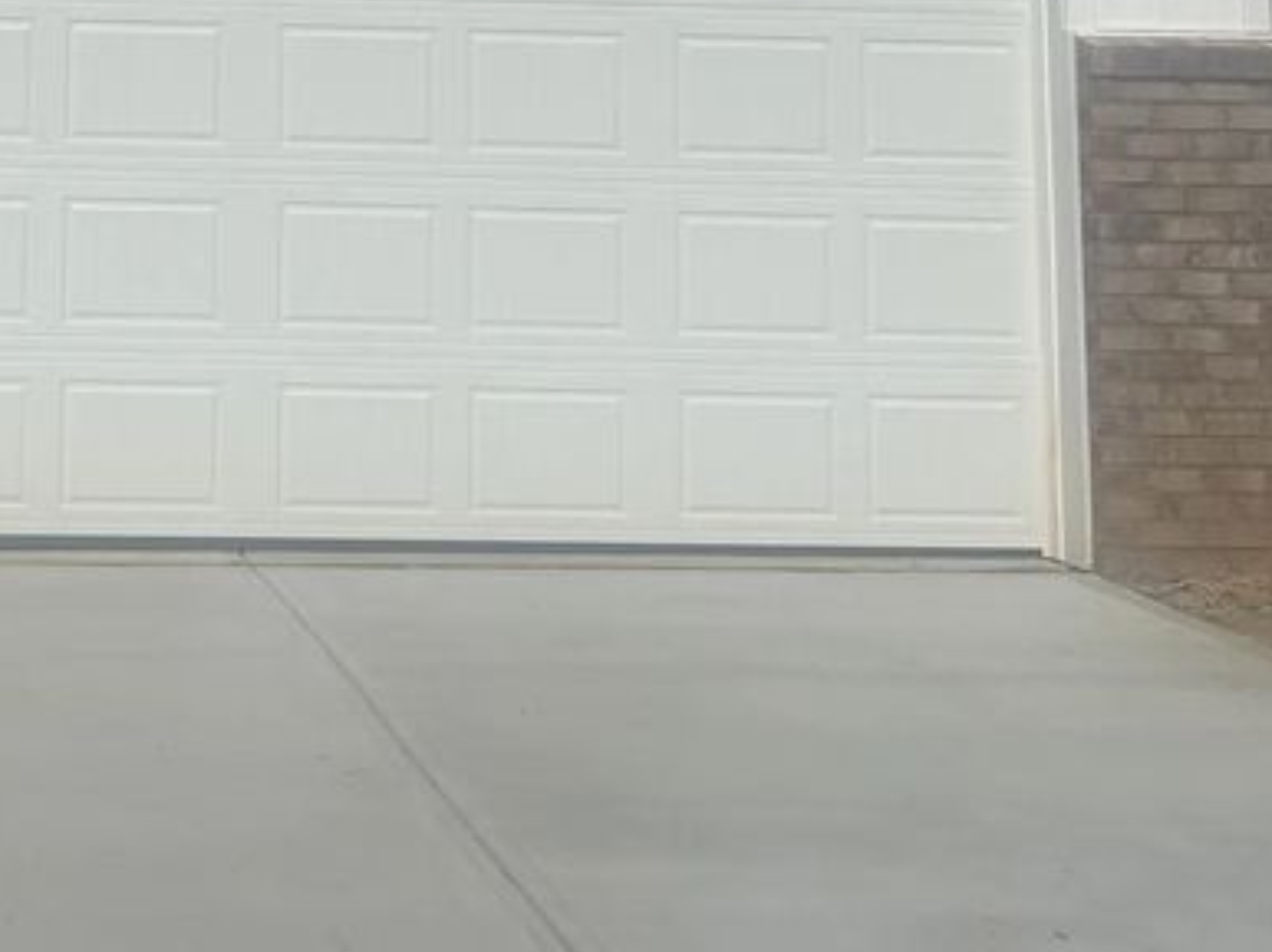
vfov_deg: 20.3
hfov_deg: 26.7
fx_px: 2534
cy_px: -102
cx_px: 20
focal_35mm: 69
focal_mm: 5.7
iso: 50
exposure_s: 1/12658
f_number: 1.5
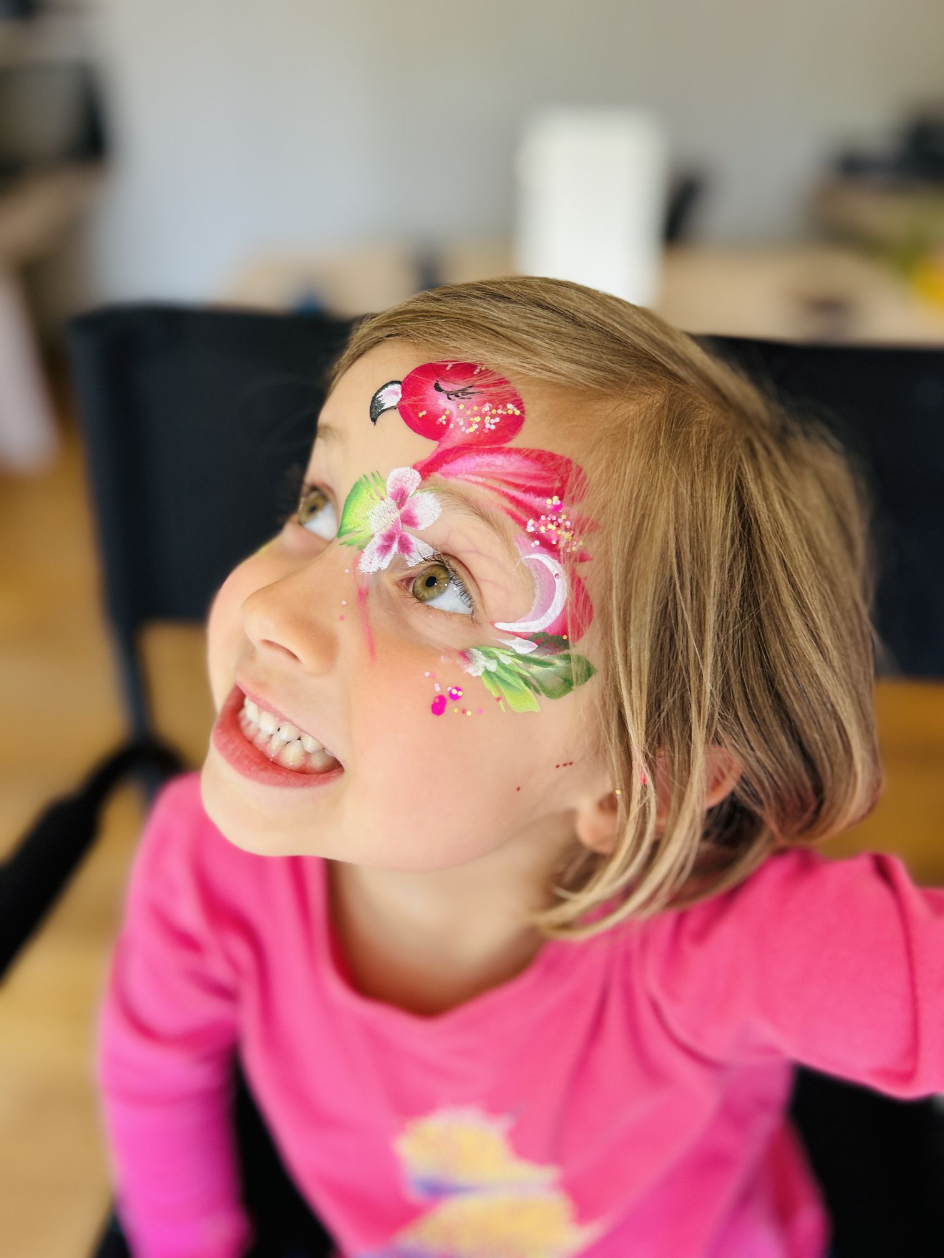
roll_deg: +1.0
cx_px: 472
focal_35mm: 26
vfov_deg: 67.3
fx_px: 945
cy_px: 629
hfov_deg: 53.1
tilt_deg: -32.3
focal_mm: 5.7
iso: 80
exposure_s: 1/100
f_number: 1.5
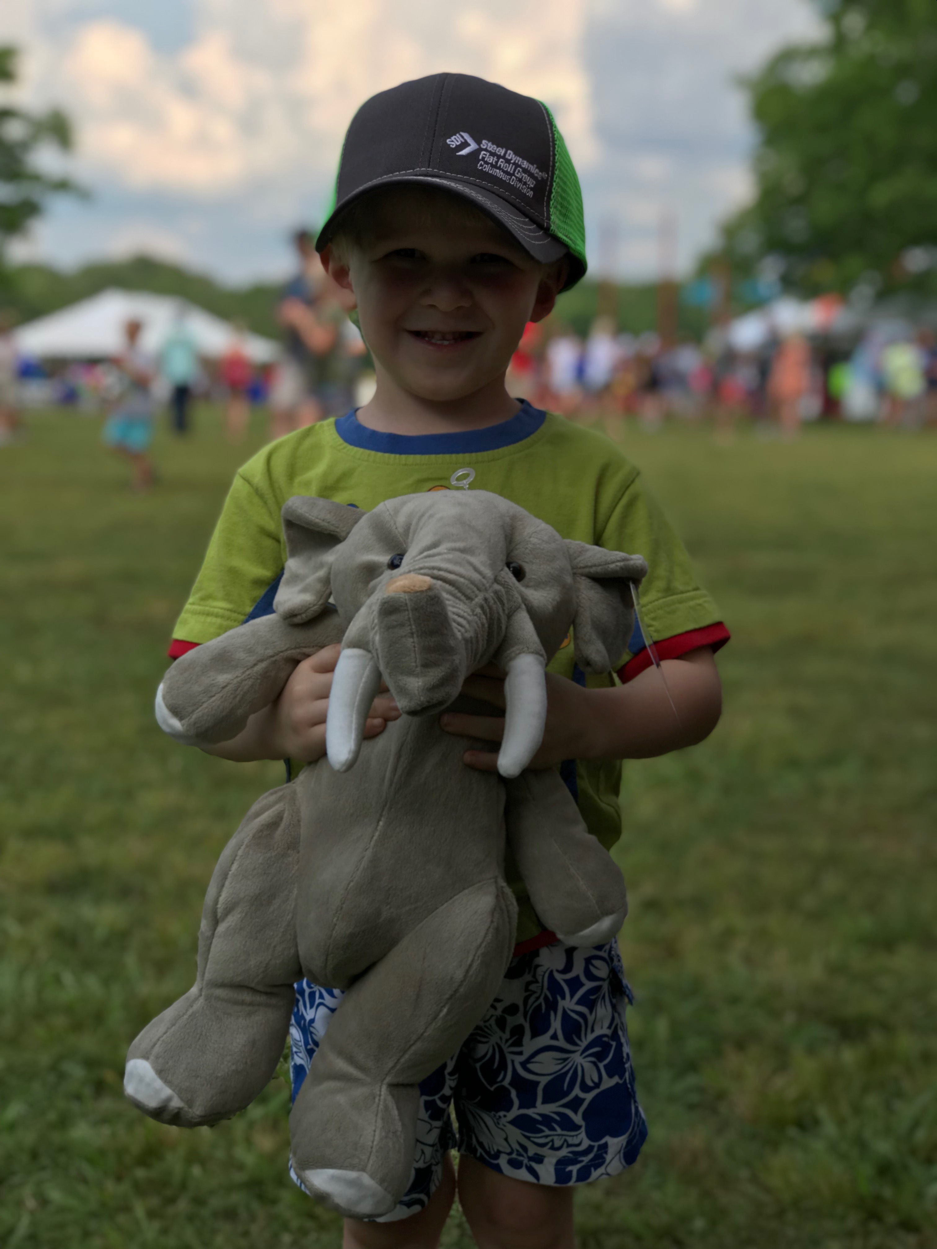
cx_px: 468
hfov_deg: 25.7
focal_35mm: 57
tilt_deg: -4.8
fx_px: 2057
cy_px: 624
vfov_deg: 33.8
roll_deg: +0.4
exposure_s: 1/474
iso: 20
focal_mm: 6.6
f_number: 2.8
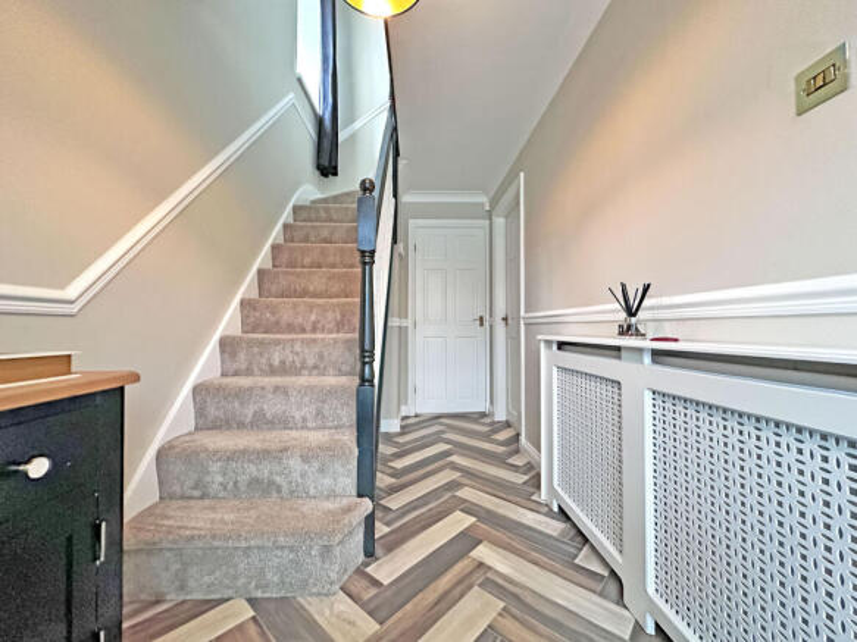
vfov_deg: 85.7
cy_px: 321
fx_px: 347
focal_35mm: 14
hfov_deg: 102.1
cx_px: 428
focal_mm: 2.22
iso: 800
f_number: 2.2
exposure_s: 1/50
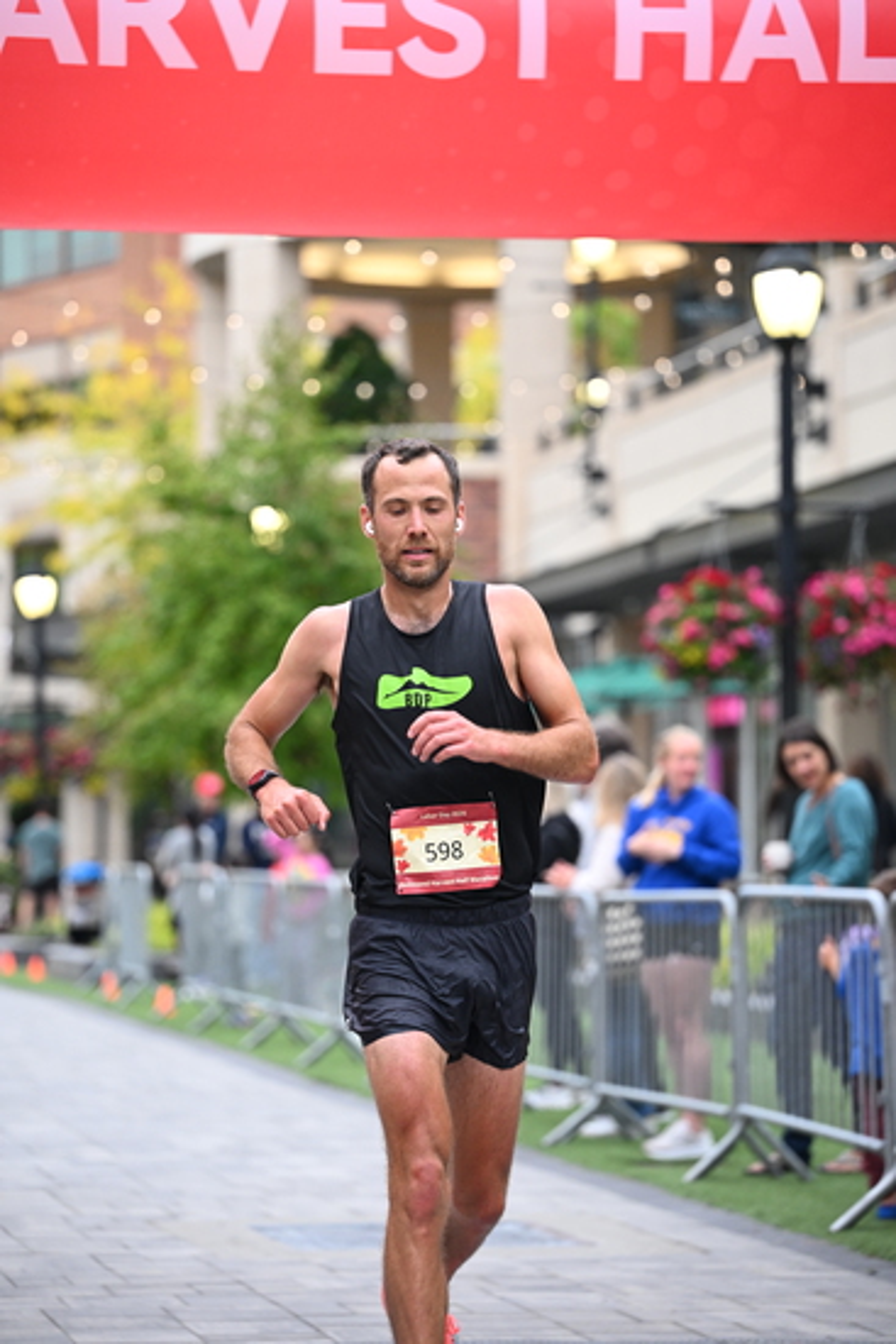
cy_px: 672
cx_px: 448
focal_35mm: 115
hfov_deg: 11.9
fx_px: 4290
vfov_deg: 17.8
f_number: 2.8
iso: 1600
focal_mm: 115
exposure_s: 1/800
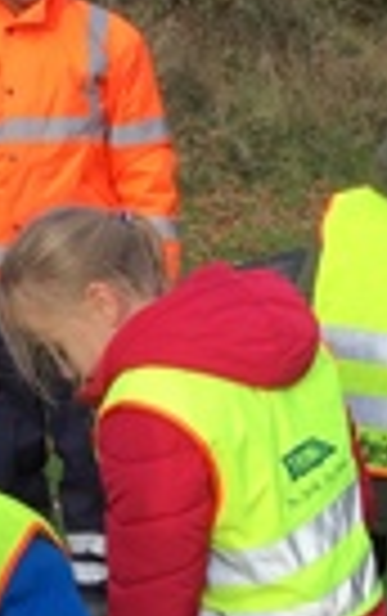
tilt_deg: -24.0
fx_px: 1615
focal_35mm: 96
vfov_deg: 19.9
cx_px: 270
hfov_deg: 13.6
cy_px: 800
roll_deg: -0.1
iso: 25
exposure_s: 1/330
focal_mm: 3.3
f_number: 2.4
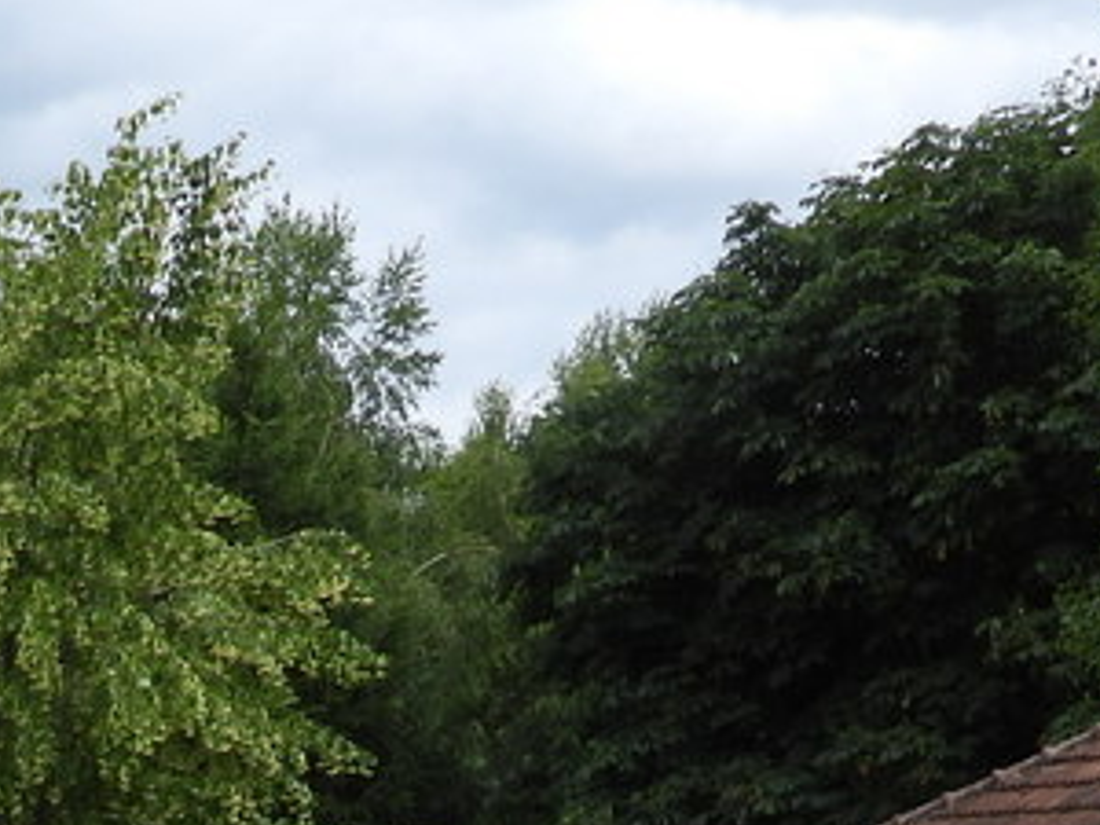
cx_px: -638
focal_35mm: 176
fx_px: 5593
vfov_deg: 8.1
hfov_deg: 10.8
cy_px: 1643
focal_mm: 7.9
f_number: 3.2
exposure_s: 1/1000
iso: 100
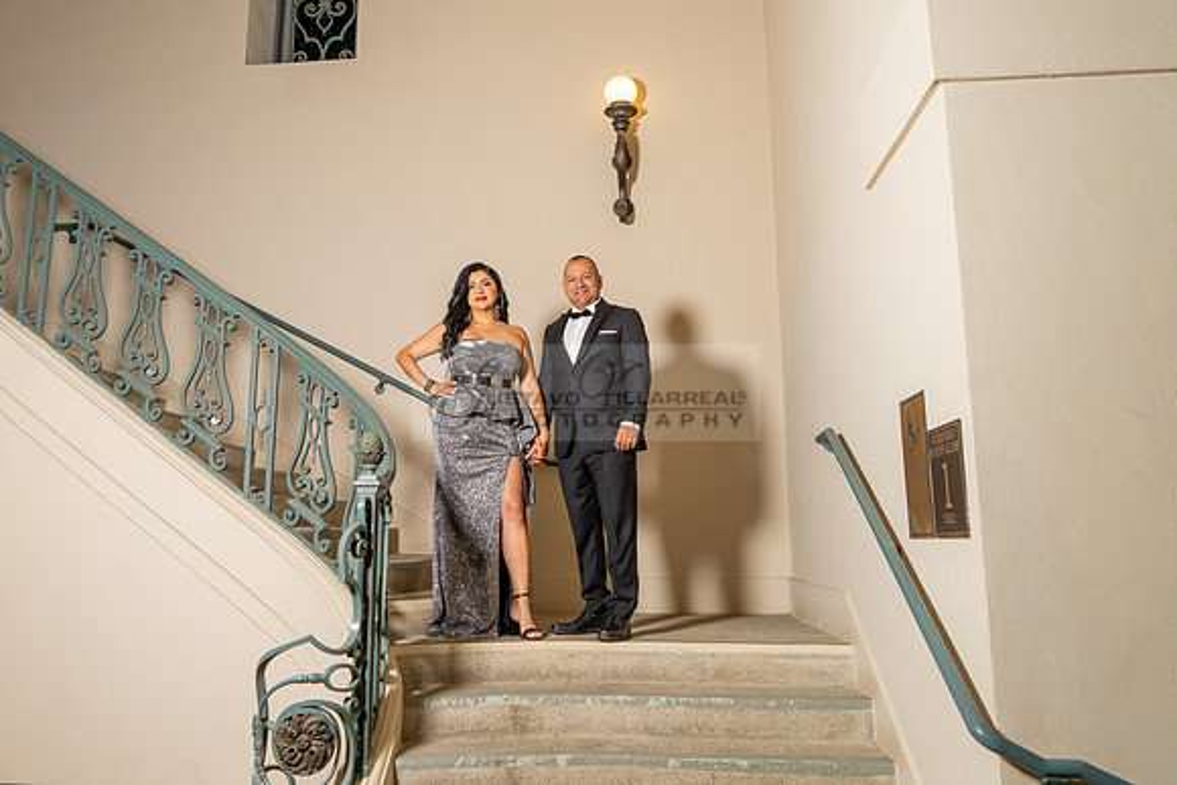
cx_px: 511
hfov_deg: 60.6
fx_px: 1002
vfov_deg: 42.7
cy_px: 329
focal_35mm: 31
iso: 400
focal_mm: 24
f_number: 4
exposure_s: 1/200
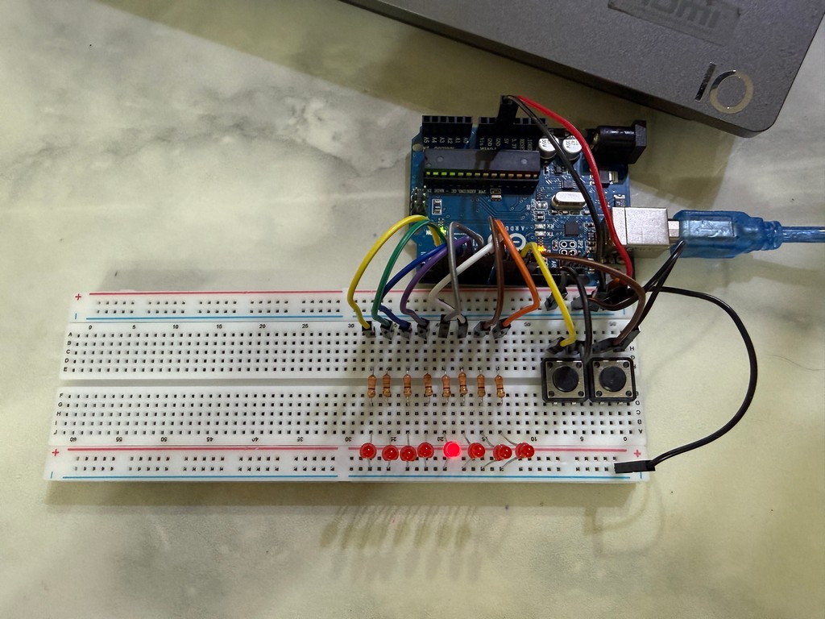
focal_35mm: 25
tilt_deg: -75.1
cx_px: 412
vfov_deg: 54.9
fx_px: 596
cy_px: 310
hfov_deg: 69.4
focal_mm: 2.22
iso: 400
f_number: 2.2
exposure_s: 1/60
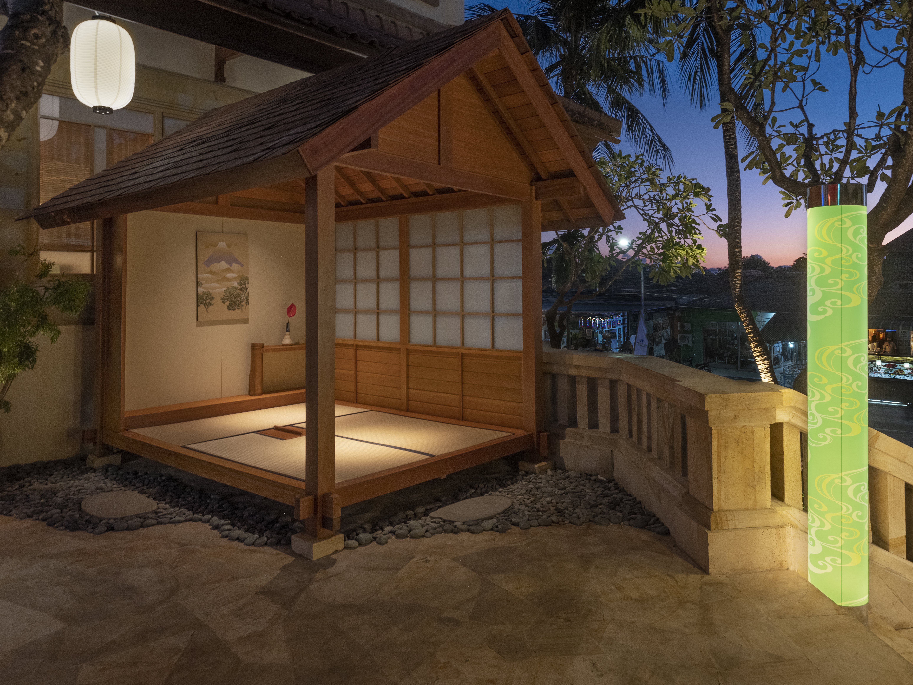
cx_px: 503
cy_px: 282
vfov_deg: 56.5
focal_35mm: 24
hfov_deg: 71.4
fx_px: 633
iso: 400
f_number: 10
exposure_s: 1/2
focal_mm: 23
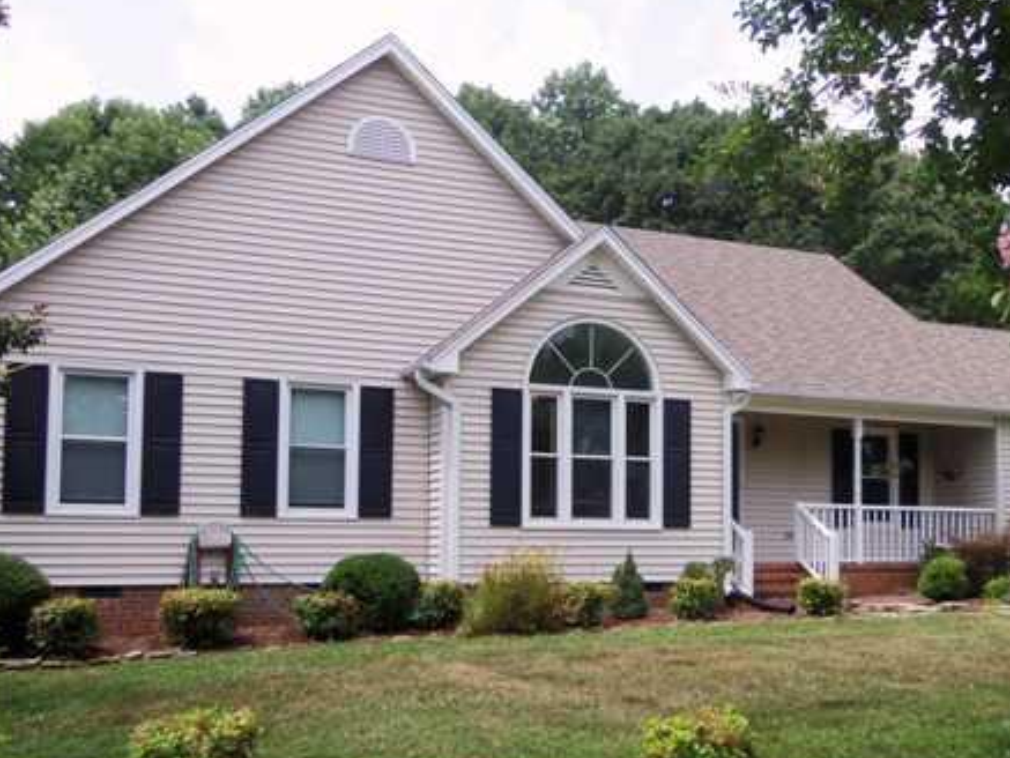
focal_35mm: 41
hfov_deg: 45.0
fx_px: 1197
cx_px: 677
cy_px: 488
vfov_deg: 34.9
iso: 64
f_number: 3.9
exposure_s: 1/320
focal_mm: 5.1
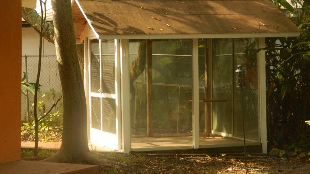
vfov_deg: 10.7
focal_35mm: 113
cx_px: 155
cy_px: 92
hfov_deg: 18.9
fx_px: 929
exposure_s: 1/500
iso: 400
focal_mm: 18.6
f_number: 4.5
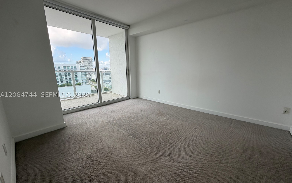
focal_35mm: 15
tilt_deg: -11.9
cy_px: 95
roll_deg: +1.7
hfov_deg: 101.5
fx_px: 119
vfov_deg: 74.8
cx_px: 146
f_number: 2.2
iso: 40
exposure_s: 1/156
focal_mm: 2.22
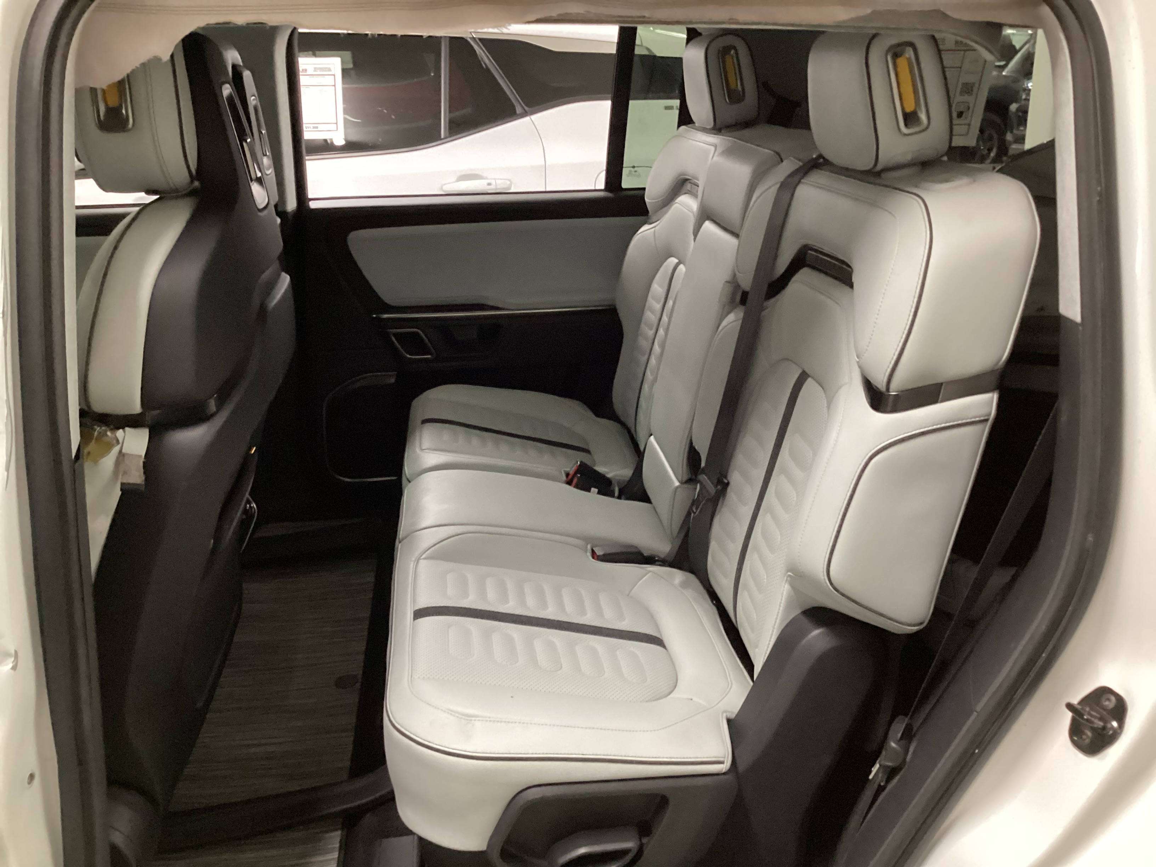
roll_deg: +0.9
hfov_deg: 58.4
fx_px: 1035
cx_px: 578
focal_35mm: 31
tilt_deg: -21.3
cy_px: 434
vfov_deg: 45.4
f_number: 2.4
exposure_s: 1/25
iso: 400
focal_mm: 3.3
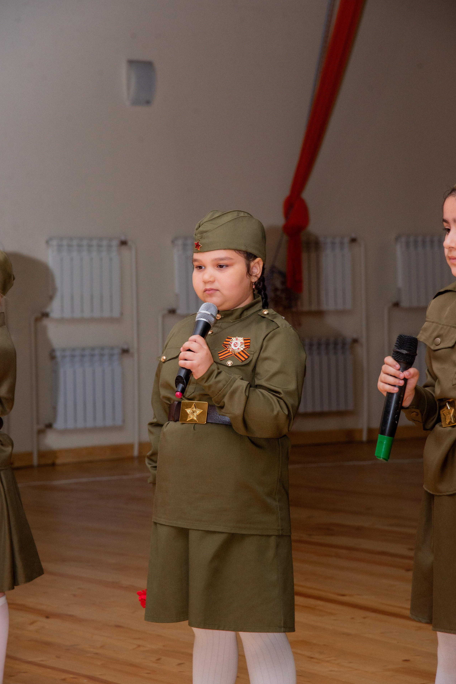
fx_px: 2299
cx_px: 229
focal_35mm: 121
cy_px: 342
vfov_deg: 16.9
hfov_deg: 11.3
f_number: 7.1
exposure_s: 1/160
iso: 640
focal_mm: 120
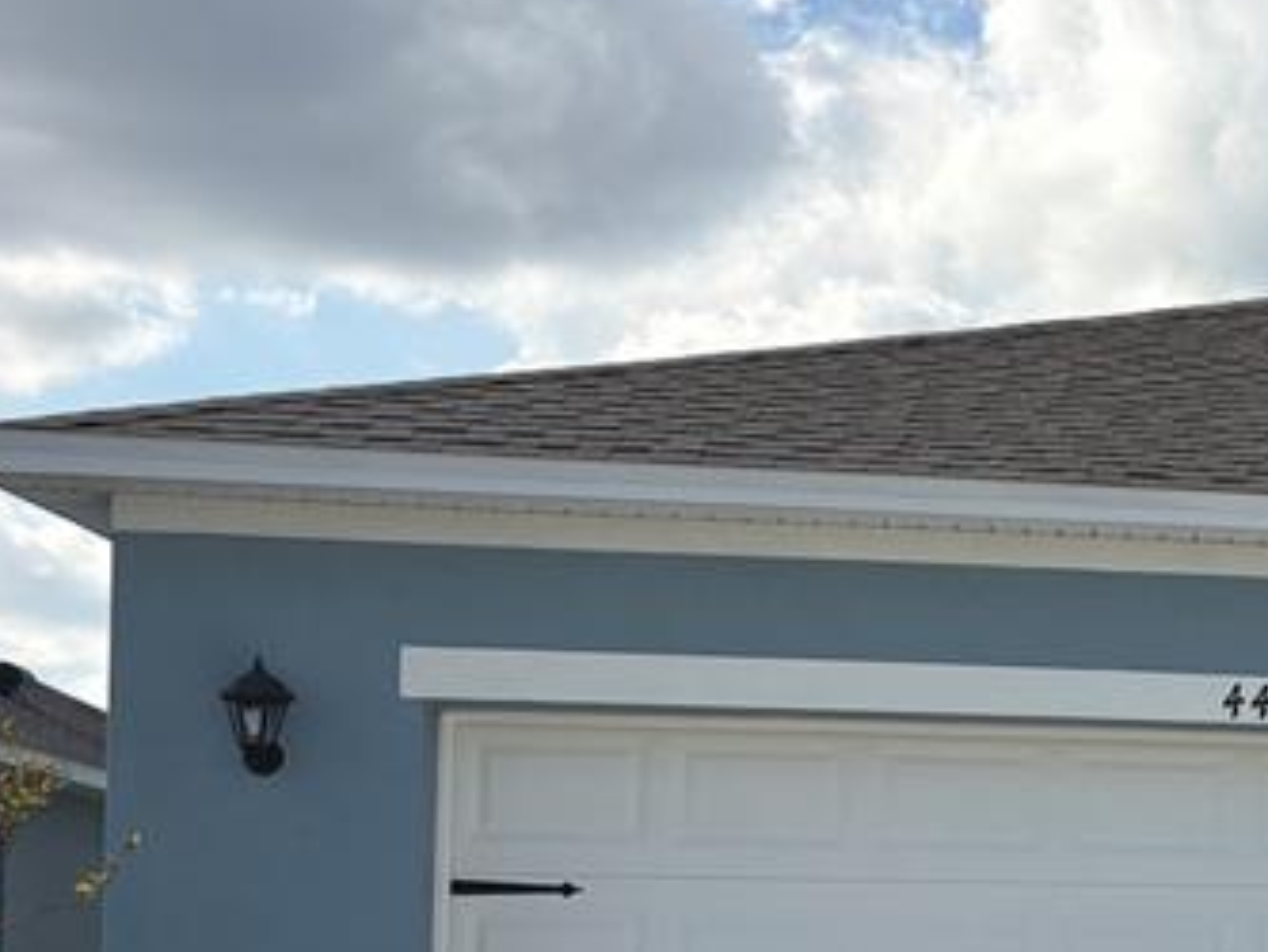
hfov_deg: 21.3
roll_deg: +0.6
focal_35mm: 80
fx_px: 2931
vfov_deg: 18.1
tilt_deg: +2.7
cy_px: 914
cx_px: 1782
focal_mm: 5.96
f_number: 1.6
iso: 50
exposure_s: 1/4950
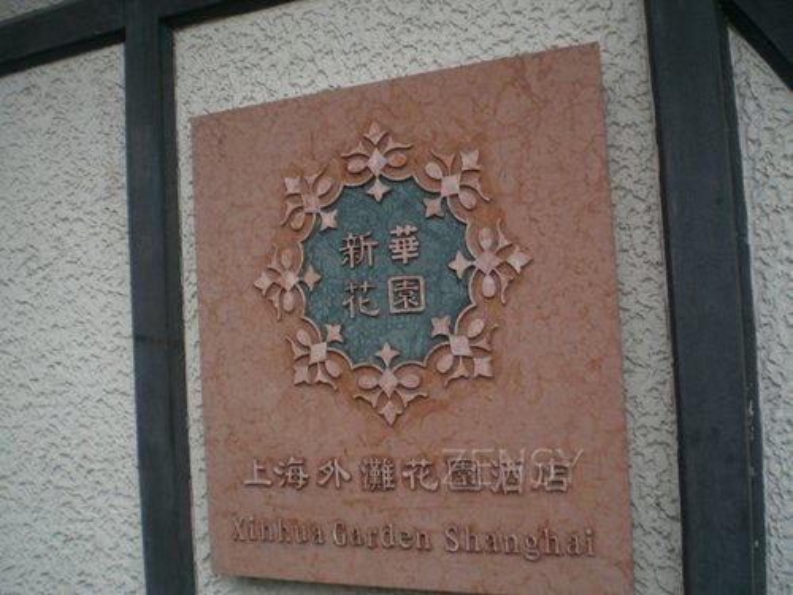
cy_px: 298
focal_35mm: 38
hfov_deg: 49.0
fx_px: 871
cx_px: 396
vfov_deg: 37.7
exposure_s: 1/160
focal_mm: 6.3
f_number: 3.1
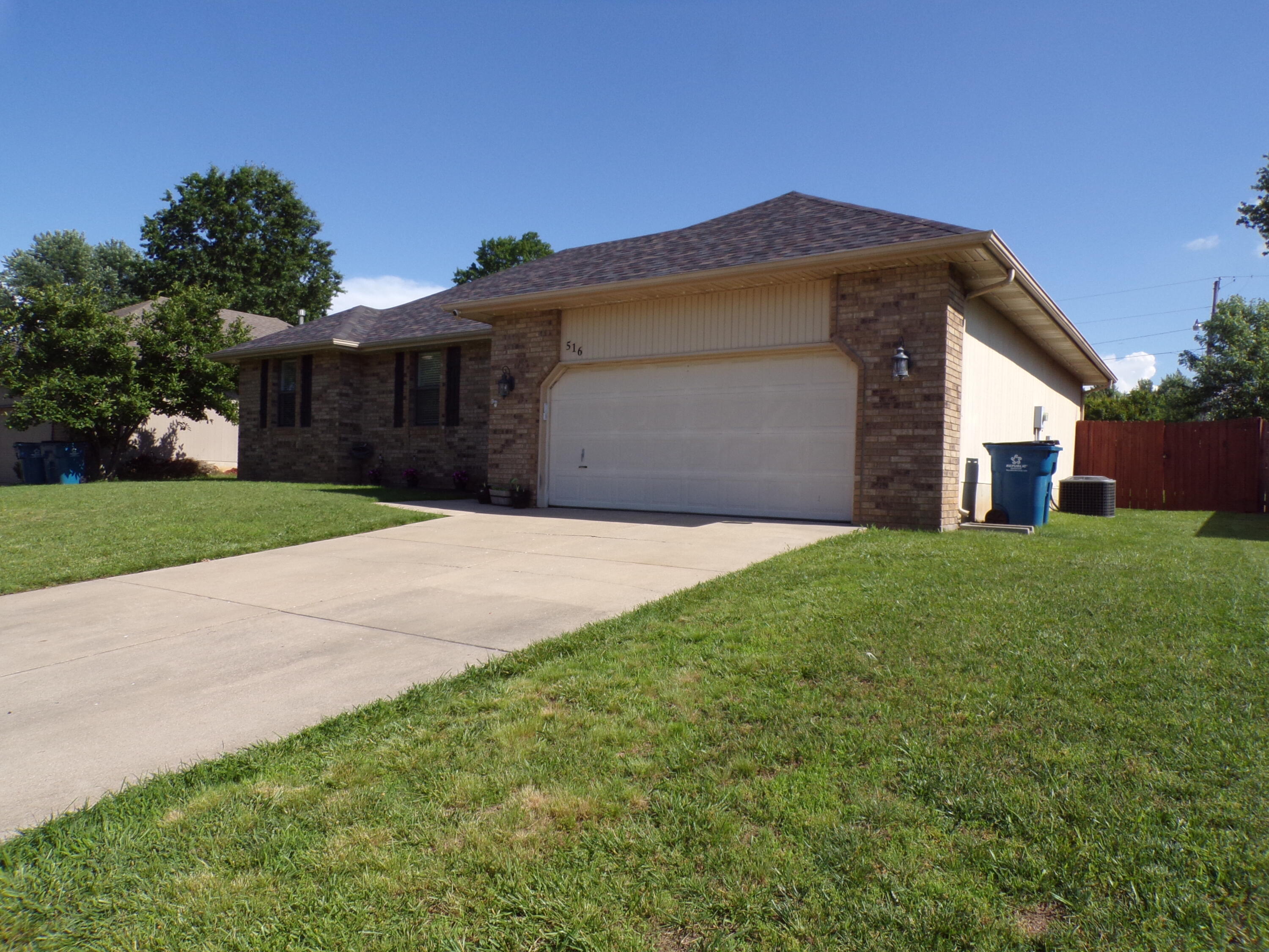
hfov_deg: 71.6
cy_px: 476
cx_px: 634
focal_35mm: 24
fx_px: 880
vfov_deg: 56.8
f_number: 5.8
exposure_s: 1/400
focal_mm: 4.3
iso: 80
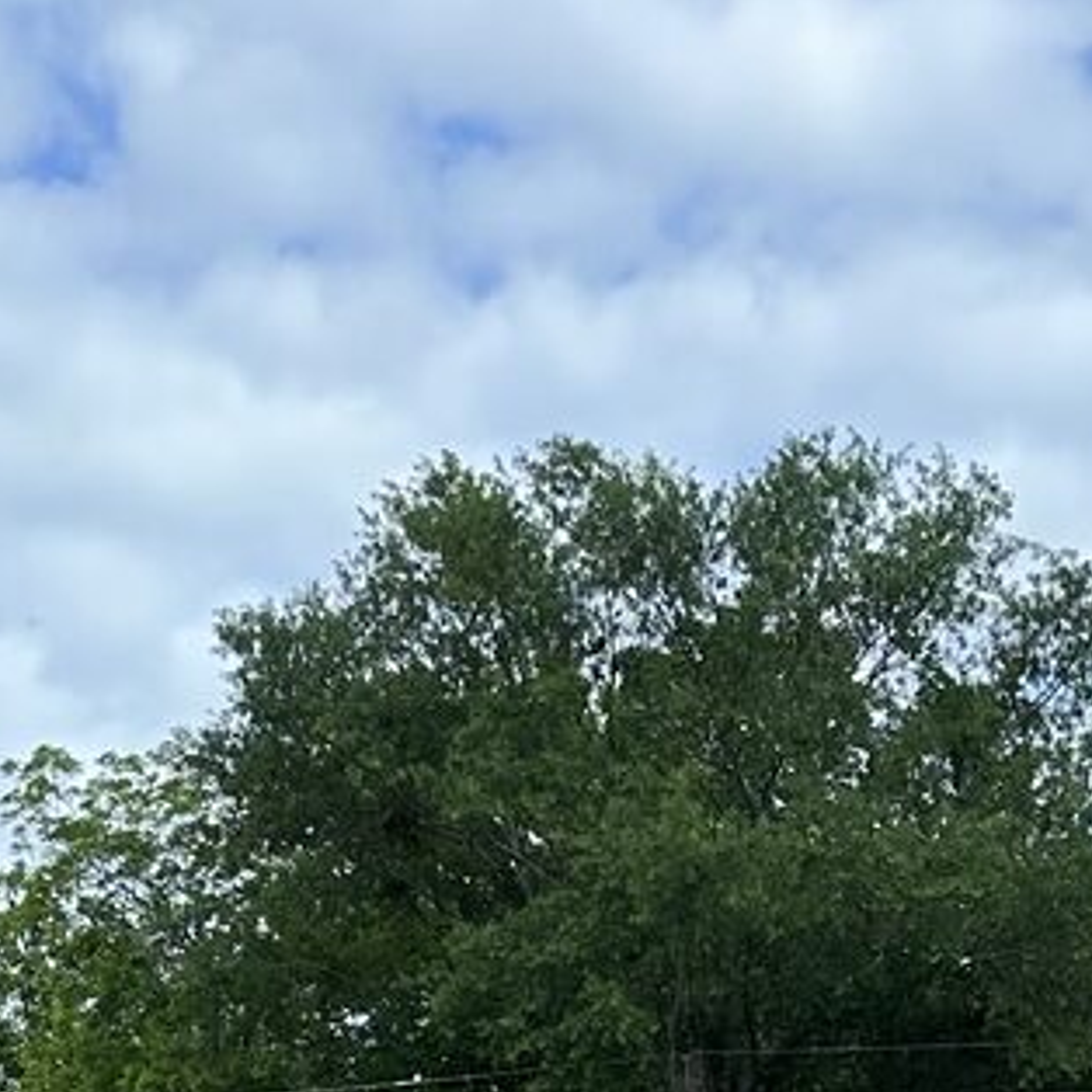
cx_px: 546
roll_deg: -0.8
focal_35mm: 108
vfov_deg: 12.2
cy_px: 2775
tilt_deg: -12.7
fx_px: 3855
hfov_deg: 16.1
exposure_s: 1/2028
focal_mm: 6.86
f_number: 1.78
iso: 80
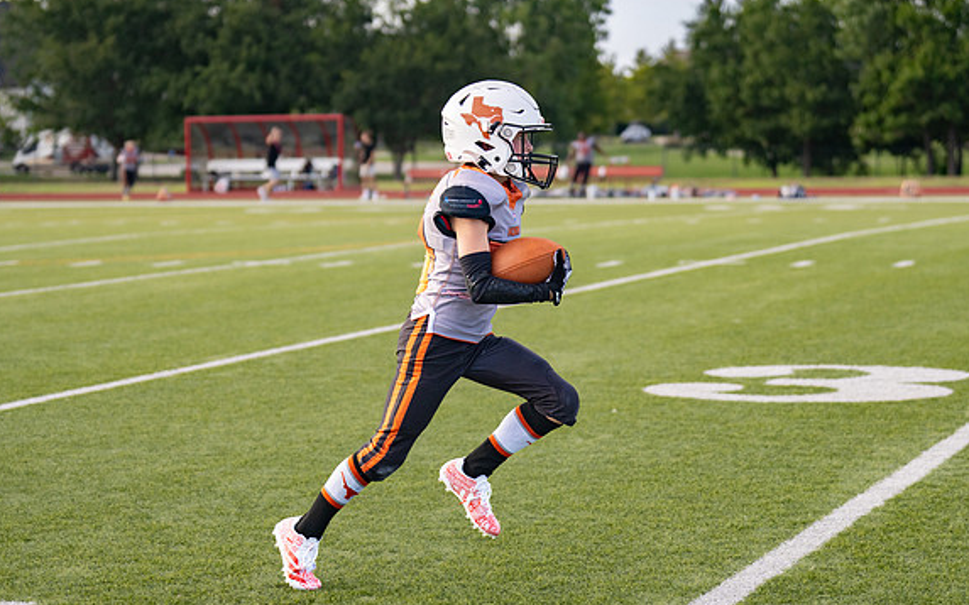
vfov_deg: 13.5
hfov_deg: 21.4
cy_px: 380
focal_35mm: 97
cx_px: 481
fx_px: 2561
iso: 320
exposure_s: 1/2500
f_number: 2.8
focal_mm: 70
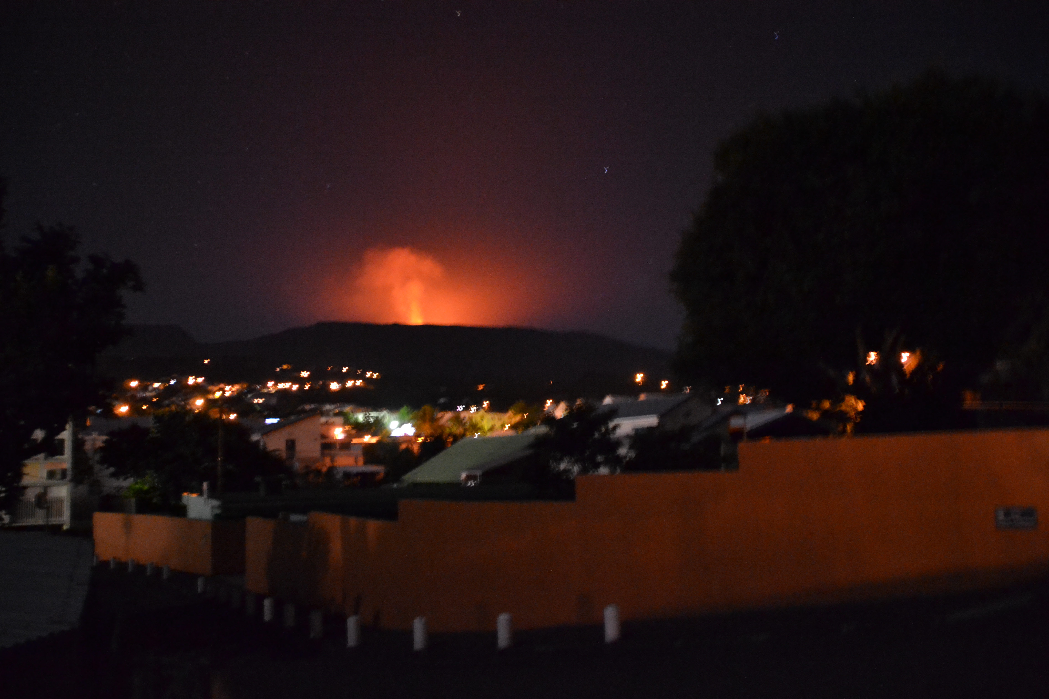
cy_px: 350
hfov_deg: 67.4
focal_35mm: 27
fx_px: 787
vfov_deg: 47.9
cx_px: 524
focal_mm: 18
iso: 3200
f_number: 3.5
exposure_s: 1.6
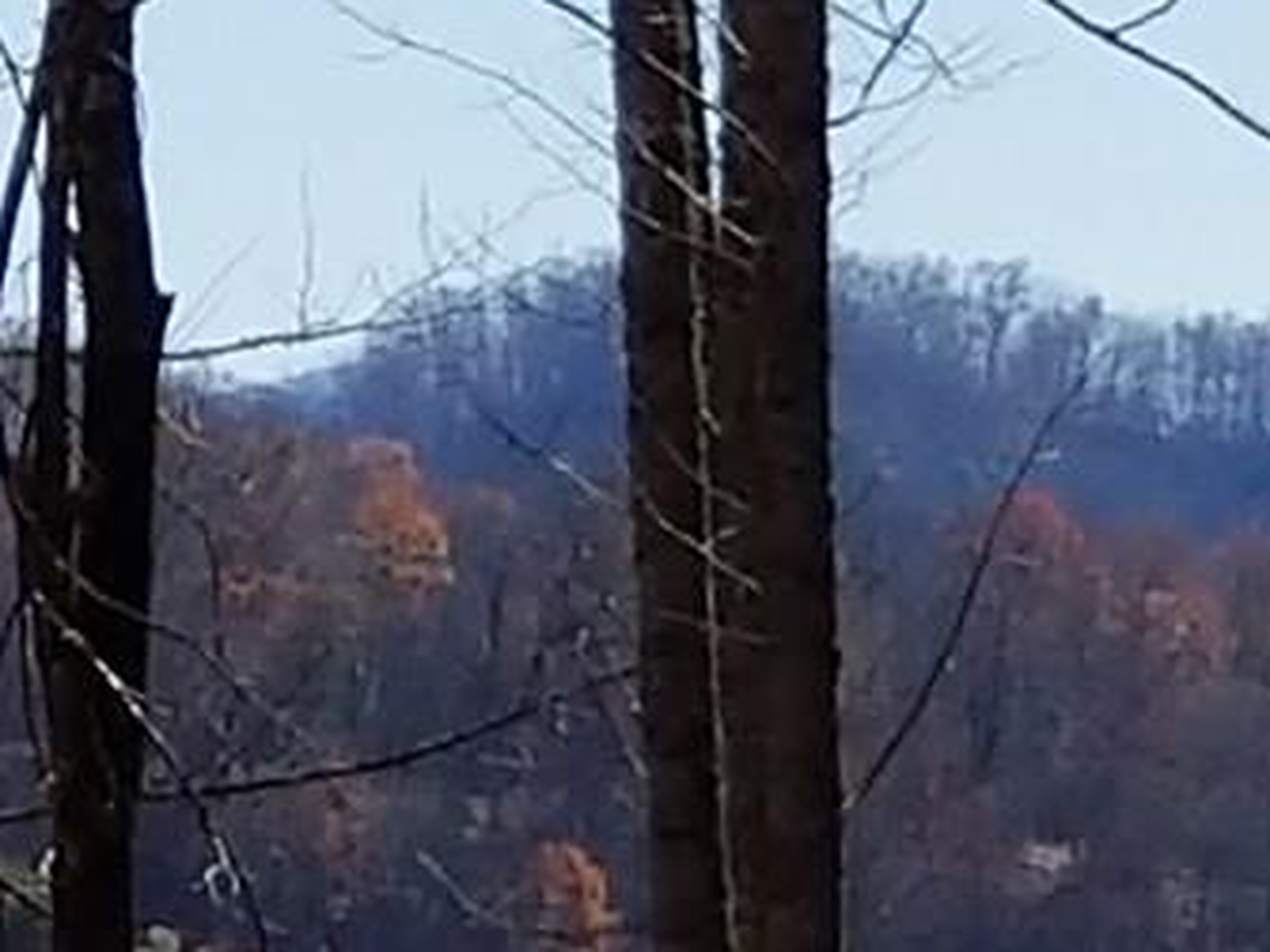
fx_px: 5831
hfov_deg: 12.4
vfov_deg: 9.3
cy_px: 262
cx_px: 508
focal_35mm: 159
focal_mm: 6
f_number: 2.4
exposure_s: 1/1060
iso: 25
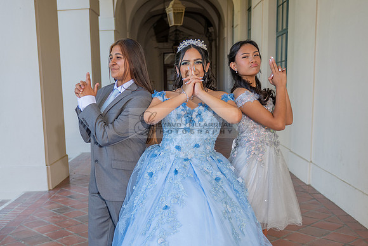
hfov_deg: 41.9
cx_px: 134
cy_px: 175
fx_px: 476
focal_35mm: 47
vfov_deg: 28.6
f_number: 3.2
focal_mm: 31
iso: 200
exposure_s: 1/200
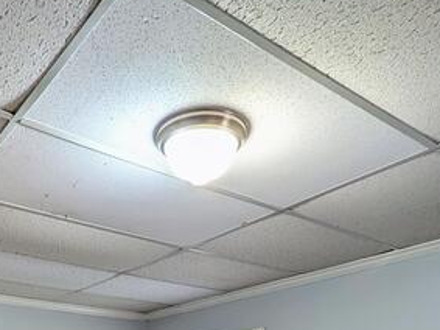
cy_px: 526
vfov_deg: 26.2
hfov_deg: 51.7
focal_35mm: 34
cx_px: 111
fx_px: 432
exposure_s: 1/30
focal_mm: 2.02
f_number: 1.7
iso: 63
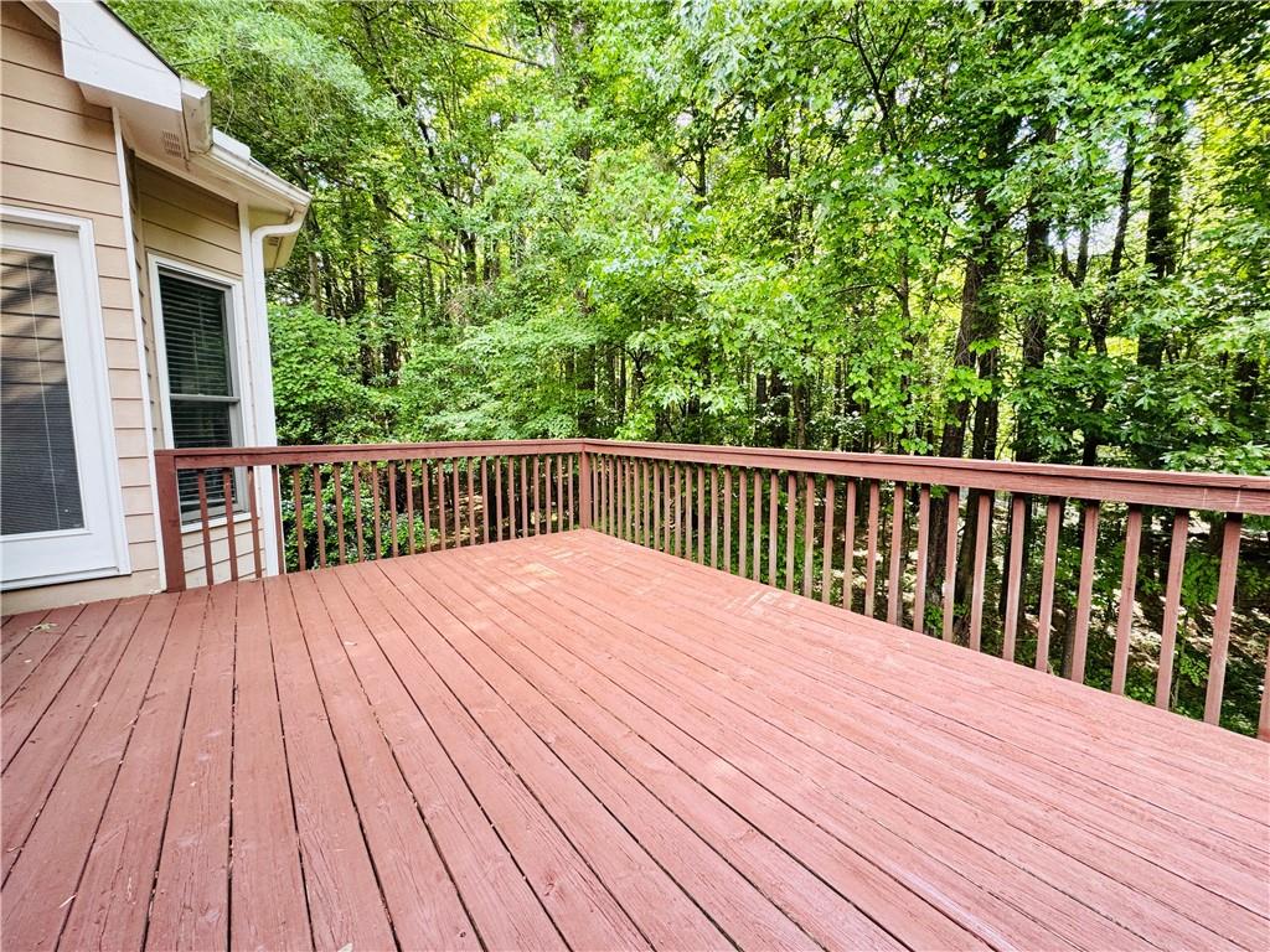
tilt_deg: -7.4
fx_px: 514
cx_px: 635
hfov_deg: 102.1
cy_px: 476
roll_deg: +0.3
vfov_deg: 85.7
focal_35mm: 14
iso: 80
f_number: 2.2
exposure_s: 1/99
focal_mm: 2.22
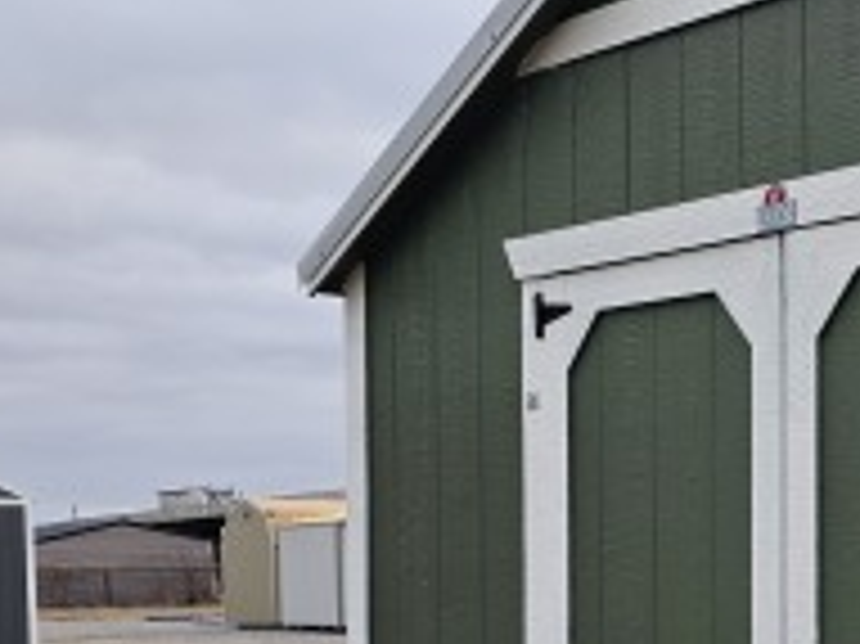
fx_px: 1912
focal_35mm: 77
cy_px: 621
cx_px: 1256
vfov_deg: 18.7
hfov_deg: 21.6
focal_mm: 6.3
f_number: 1.7
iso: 20
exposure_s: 1/719
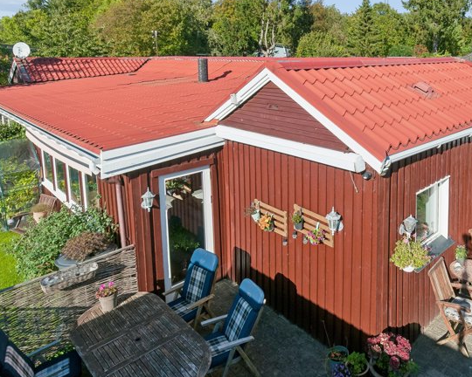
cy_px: 151
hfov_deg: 64.5
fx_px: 349
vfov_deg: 56.4
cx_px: 348
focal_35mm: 25
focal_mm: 12
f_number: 10
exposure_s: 1/500
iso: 200
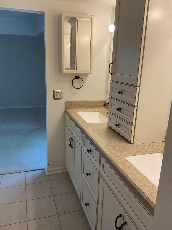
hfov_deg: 48.2
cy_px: 115
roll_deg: -2.0
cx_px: 86
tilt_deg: -12.7
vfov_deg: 61.7
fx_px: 192
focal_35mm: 29
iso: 50
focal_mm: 3
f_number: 1.8
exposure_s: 1/60
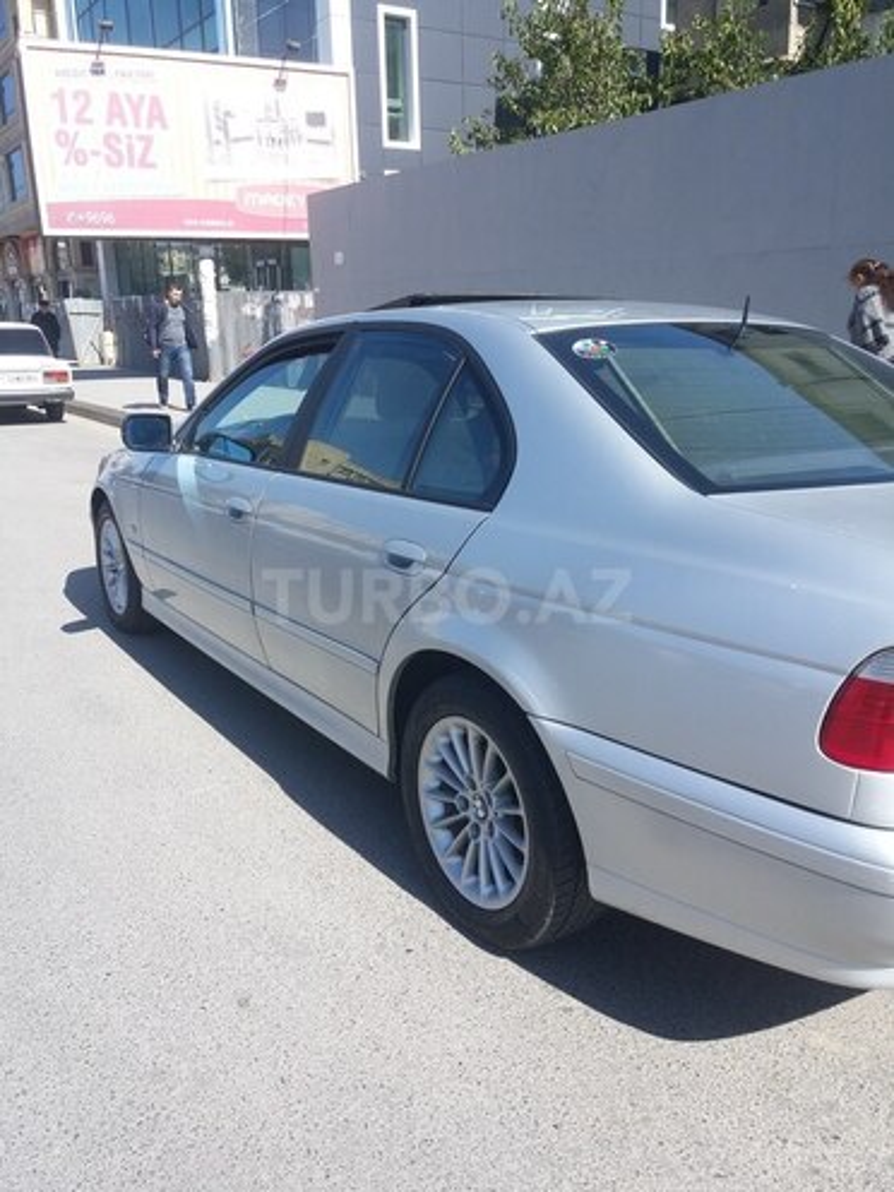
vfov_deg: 63.4
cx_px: 447
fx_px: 964
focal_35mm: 28
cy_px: 596
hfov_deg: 49.7
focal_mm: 3.7
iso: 40
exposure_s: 1/761
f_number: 1.9
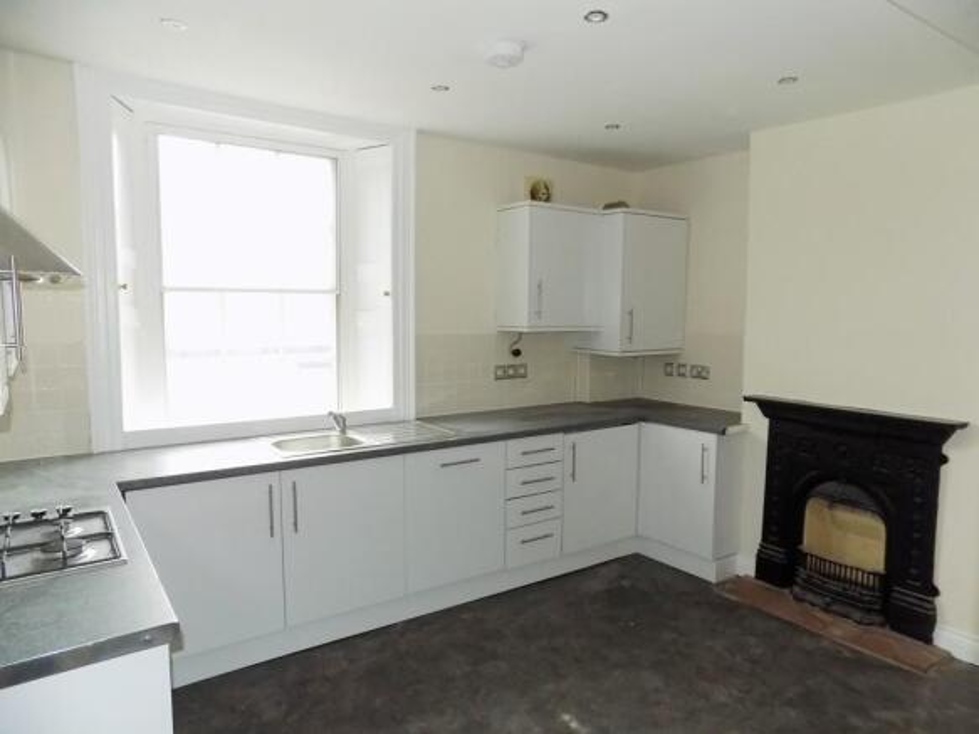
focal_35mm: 23
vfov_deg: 58.9
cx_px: 490
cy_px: 367
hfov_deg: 73.9
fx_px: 650
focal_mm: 4
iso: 400
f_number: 3.1
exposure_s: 1/160
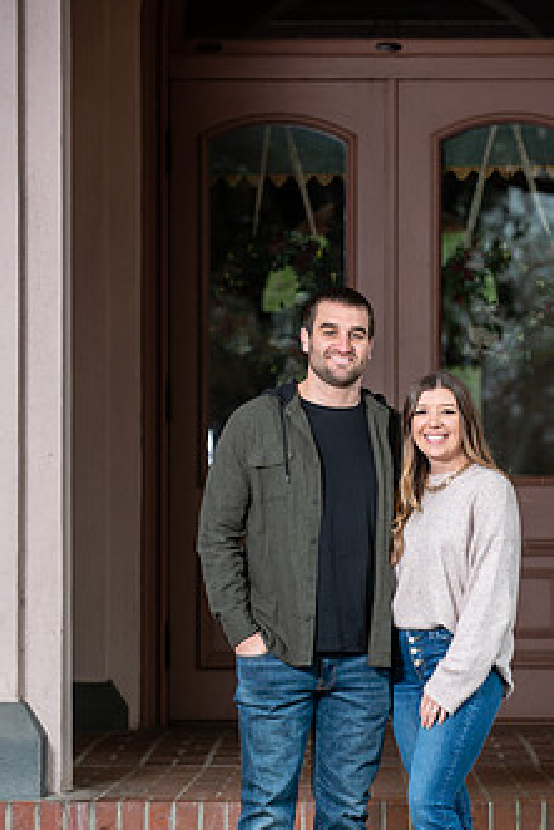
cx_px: 368
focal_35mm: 163
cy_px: 534
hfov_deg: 8.4
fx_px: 3758
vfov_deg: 12.6
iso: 200
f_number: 4
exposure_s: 1/60
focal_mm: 120
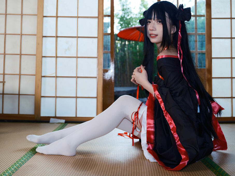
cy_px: 81
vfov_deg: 32.9
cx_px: 119
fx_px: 299
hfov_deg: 42.9
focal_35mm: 44
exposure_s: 1/125
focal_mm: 47.9
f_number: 4
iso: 500
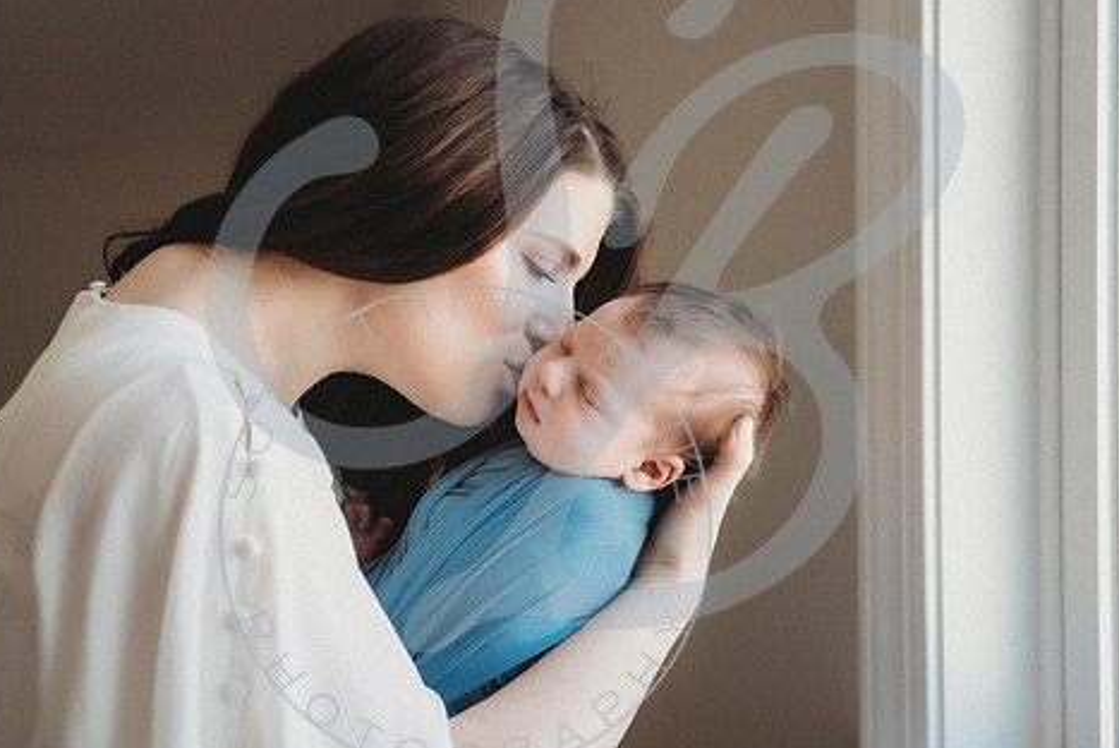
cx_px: 581
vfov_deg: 19.8
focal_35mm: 69
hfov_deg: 29.2
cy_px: 330
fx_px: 2146
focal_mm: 55
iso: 200
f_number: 2.8
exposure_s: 1/160
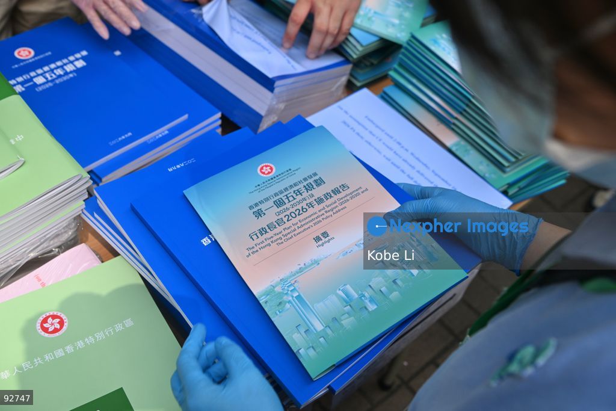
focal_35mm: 42
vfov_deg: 31.9
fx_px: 719
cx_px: 308
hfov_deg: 46.4
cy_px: 206
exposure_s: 1/250
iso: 250
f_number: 6.3
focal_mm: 42
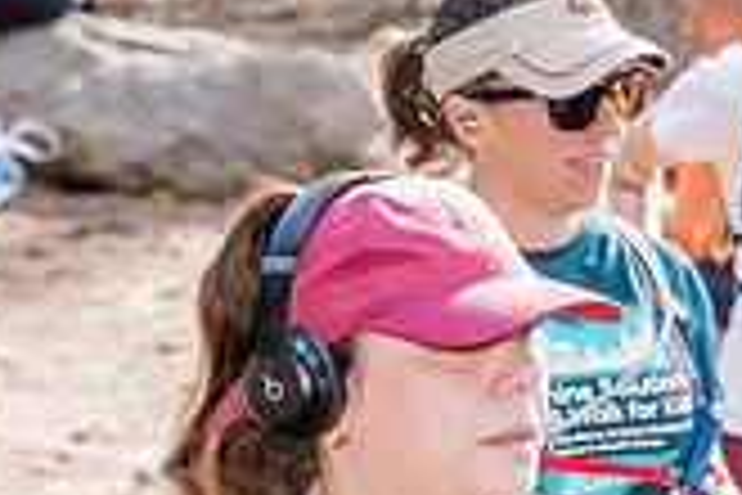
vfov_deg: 5.6
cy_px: 601
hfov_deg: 8.4
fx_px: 5070
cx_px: 450
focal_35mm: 246
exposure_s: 1/500
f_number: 5
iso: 800
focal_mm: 70
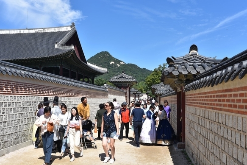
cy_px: 84
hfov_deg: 53.1
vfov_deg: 36.9
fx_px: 247
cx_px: 124
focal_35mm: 36
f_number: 10
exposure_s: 1/400
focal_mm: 35
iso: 200
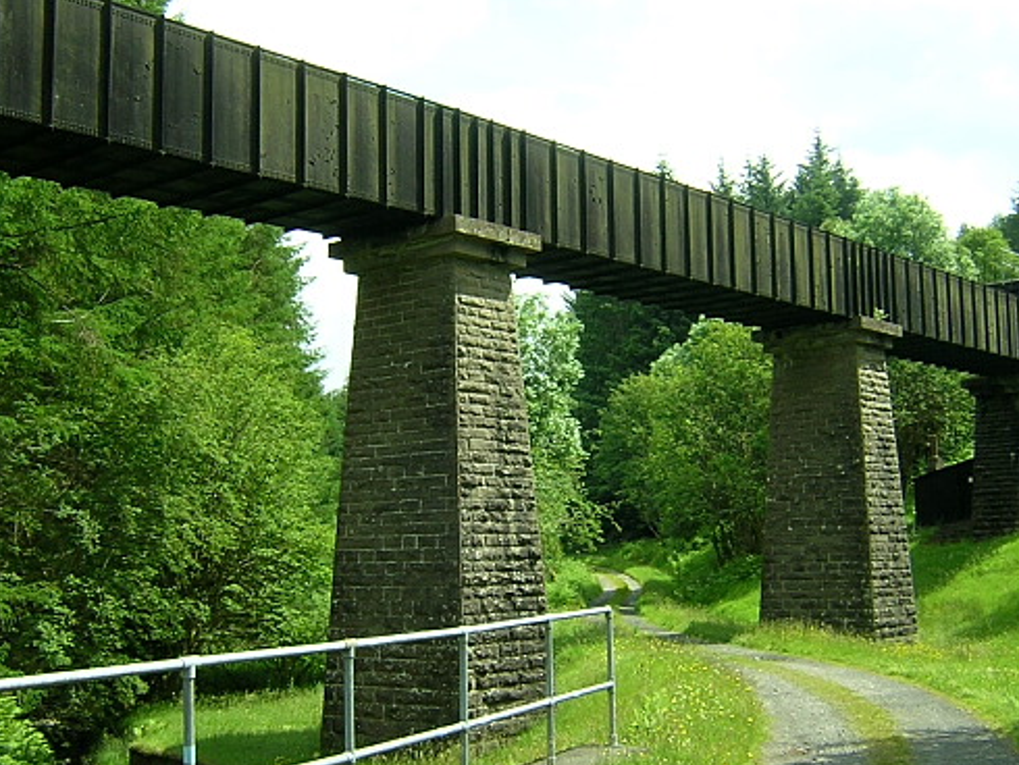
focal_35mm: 47
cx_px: 524
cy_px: 426
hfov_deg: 40.4
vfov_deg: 30.9
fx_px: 1384
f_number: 5.2
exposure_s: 1/157
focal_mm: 4.7
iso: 100
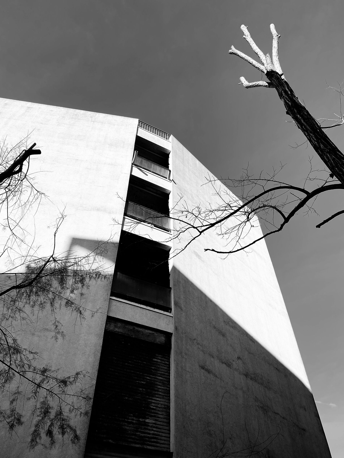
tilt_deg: +49.5
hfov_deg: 53.1
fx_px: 345
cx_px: 172
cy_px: 229
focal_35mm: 26
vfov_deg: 67.3
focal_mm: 4.25
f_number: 1.8
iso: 32
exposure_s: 1/2463
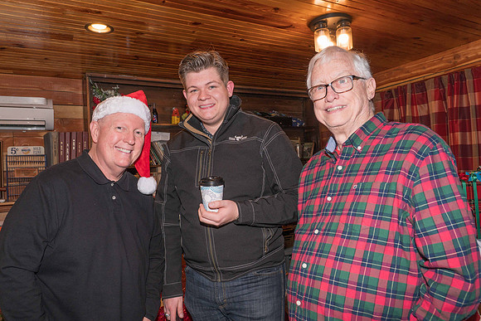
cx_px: 240
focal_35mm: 26
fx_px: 347
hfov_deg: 69.4
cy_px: 160
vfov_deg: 49.6
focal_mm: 26
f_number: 7.1
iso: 500
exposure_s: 1/100
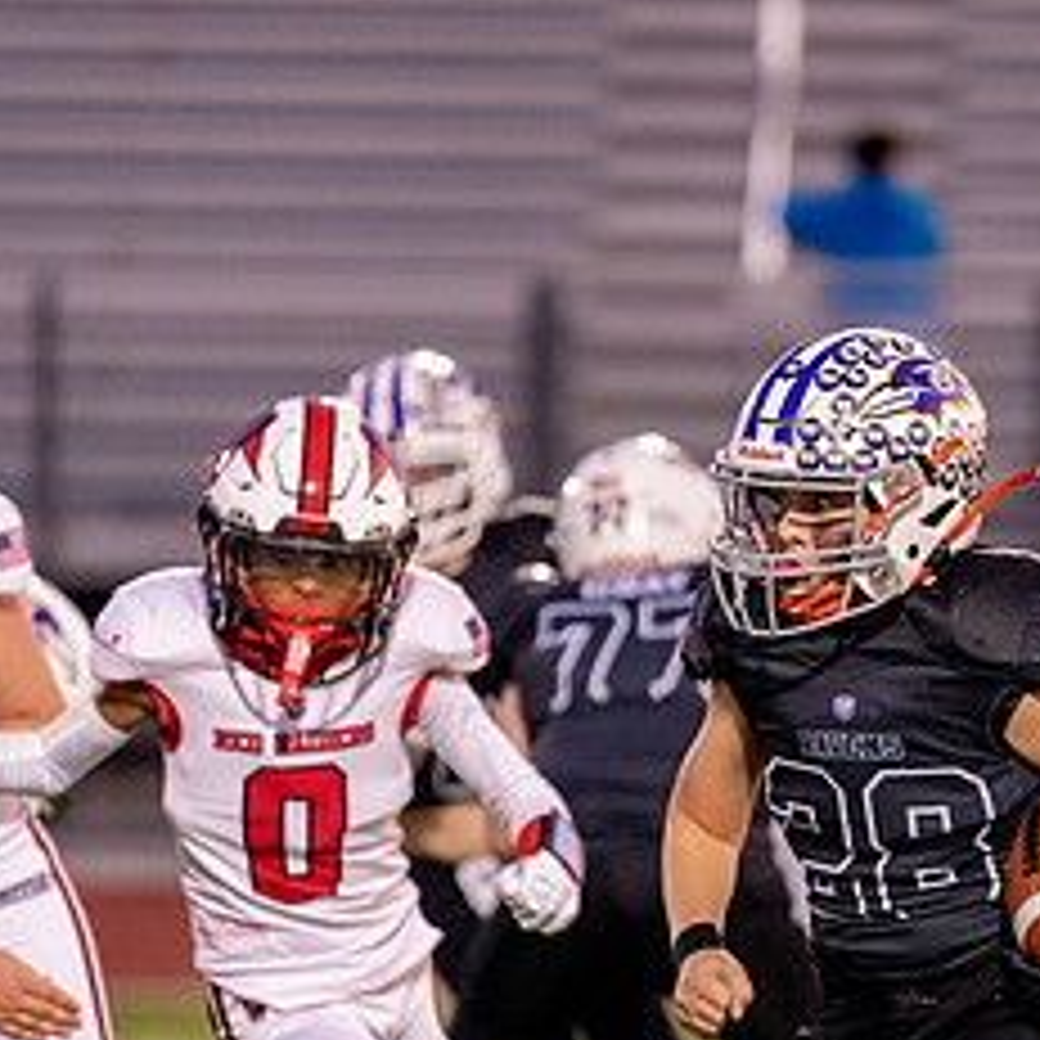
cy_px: 909
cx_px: 860
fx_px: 18729
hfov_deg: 3.2
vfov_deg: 3.2
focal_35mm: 551
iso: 1600
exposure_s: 1/1000
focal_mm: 197
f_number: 2.8
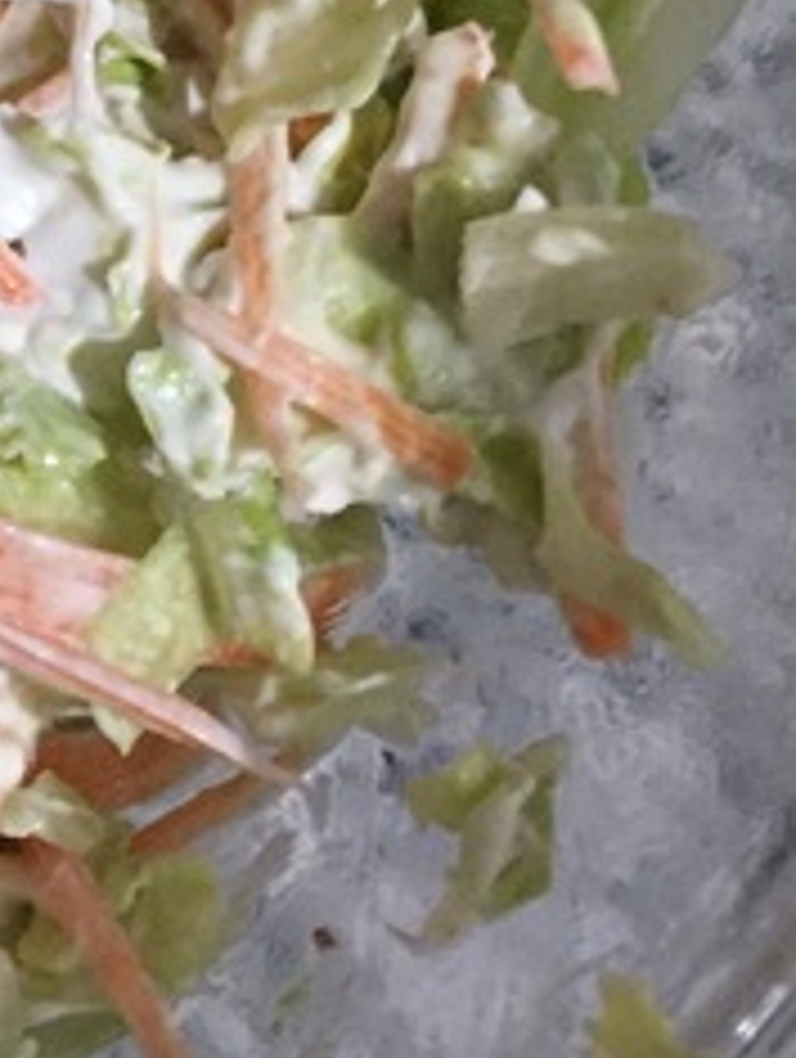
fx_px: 2599
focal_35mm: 85
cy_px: 27
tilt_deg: -74.4
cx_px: -360
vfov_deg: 22.2
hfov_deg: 16.1
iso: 250
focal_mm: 4.15
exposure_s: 1/20
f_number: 2.2
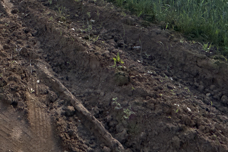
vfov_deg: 22.4
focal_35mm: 44
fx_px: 279
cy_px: -99
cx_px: 46
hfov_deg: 42.5
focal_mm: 2.22
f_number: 2.2
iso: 40
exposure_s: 1/1506
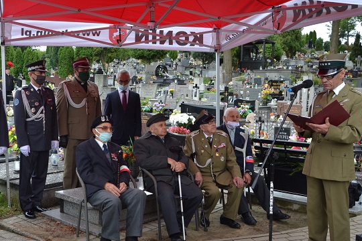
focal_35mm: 40
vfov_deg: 33.4
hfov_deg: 48.1
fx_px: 402
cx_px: 139
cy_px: 120
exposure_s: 1/125
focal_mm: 18
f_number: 5.6
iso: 280
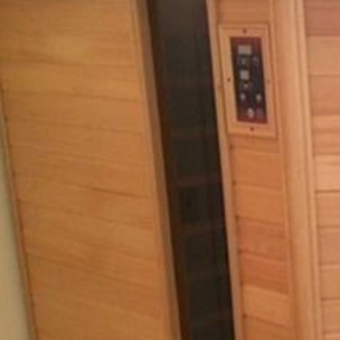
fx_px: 856
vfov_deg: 22.3
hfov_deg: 19.9
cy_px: 243
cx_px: 485
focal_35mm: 77
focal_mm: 4.15
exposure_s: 1/15
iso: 500
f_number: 2.2
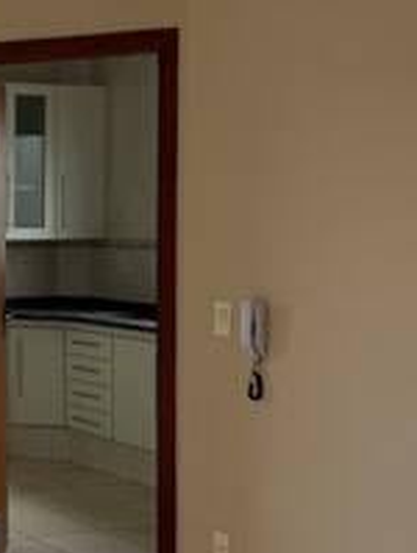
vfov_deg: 25.3
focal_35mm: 77
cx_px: -172
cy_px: 242
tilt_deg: -0.3
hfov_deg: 17.6
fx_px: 1233
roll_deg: -0.4
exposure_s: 1/120
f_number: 1.78
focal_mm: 6.76
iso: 64
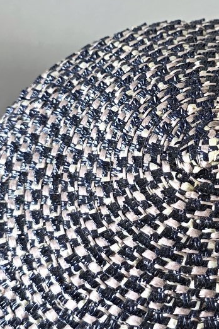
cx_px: 201
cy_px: 126
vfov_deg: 23.1
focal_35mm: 88
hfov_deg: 15.3
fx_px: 803
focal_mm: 6.3
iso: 125
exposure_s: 1/120
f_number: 1.7
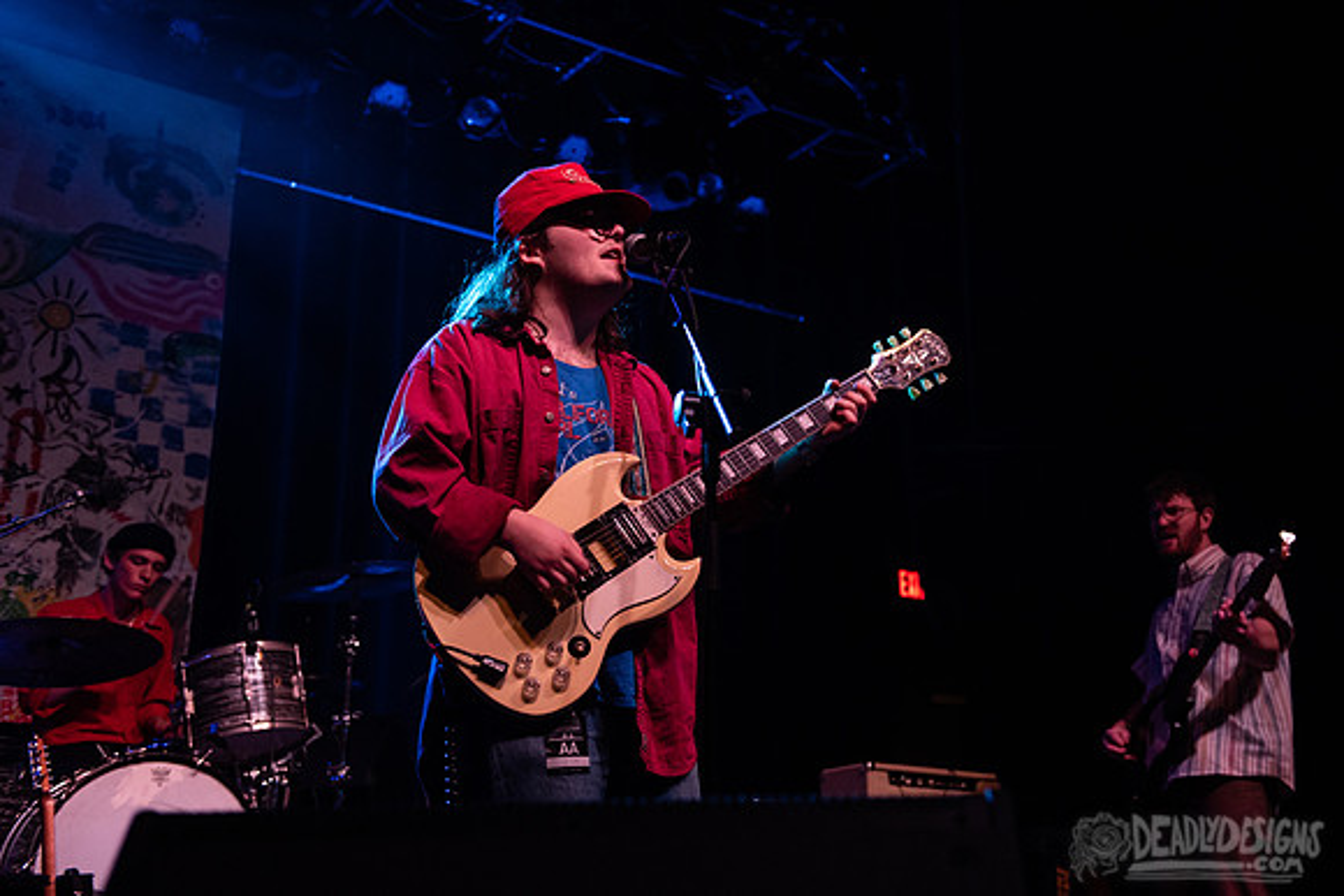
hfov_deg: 41.0
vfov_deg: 28.1
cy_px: 386
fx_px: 1792
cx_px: 768
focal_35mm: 48
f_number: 3.2
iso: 2500
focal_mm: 42
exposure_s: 1/125
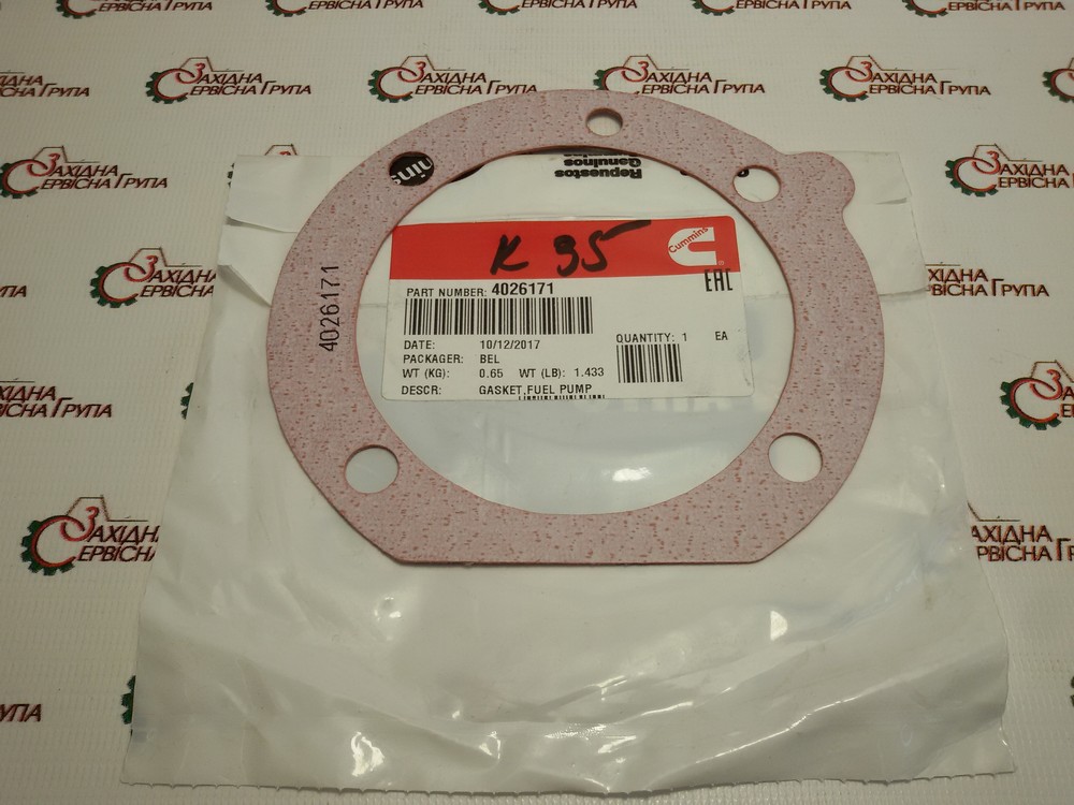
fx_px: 962
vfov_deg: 45.4
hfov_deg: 58.4
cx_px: 537
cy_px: 402
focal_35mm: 31
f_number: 2.4
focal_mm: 2.93
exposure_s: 1/111
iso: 40
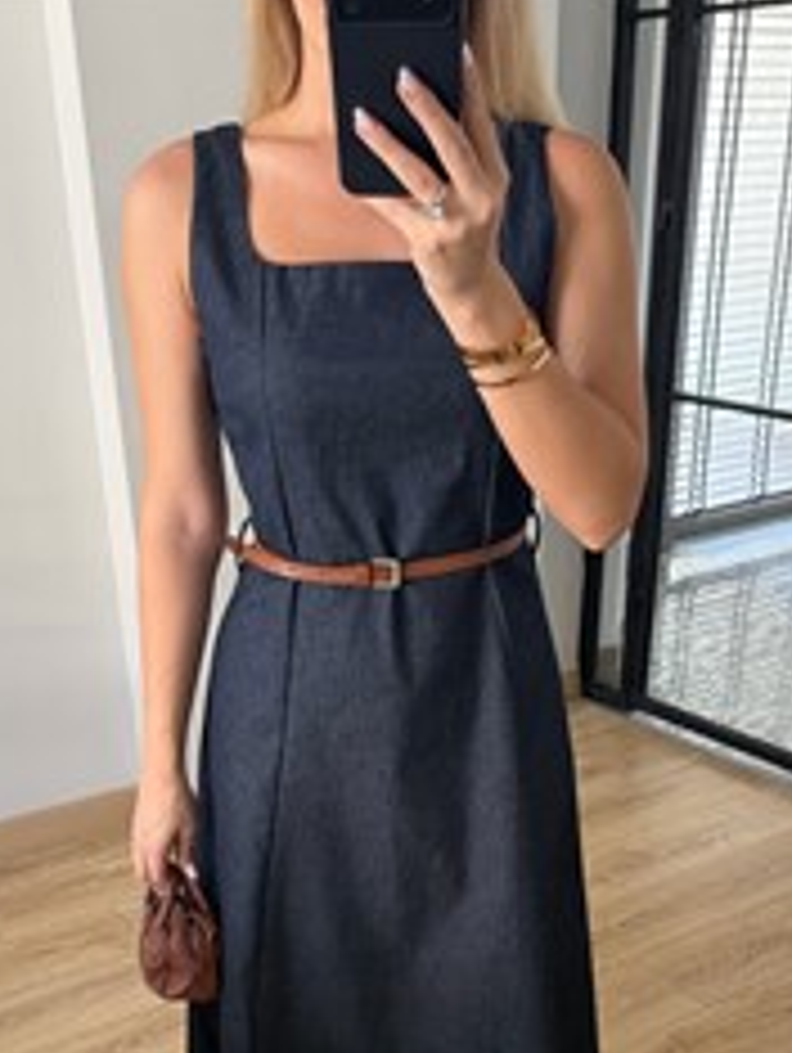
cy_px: 878
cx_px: 400
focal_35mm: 41
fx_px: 1248
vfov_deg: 43.1
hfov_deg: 35.2
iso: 250
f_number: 1.78
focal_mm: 6.76
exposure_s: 1/60
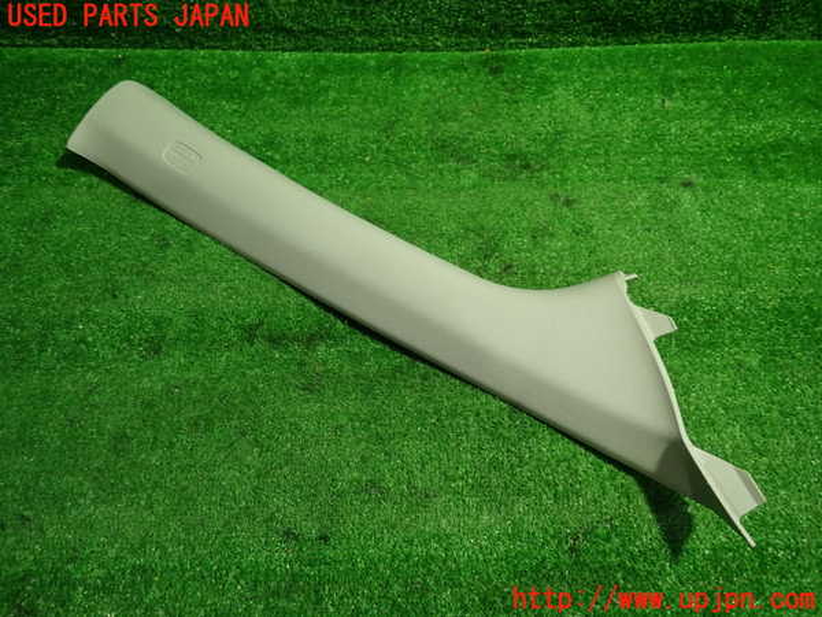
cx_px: 411
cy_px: 308
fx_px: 594
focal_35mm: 25
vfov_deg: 54.9
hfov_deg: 69.4
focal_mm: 4.5
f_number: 2
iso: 200
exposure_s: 1/40
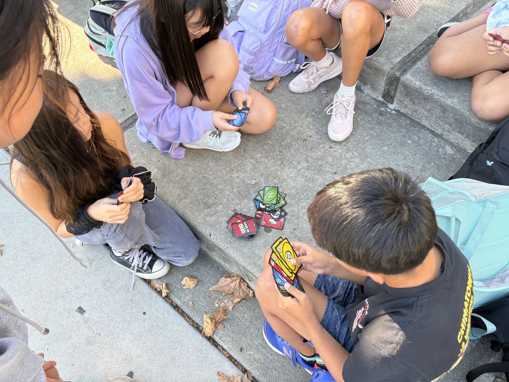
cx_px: 254
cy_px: 191
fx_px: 382
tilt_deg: -53.8
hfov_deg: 67.3
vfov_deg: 53.1
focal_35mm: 26
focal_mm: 5.96
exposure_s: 1/189
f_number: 1.6
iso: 40
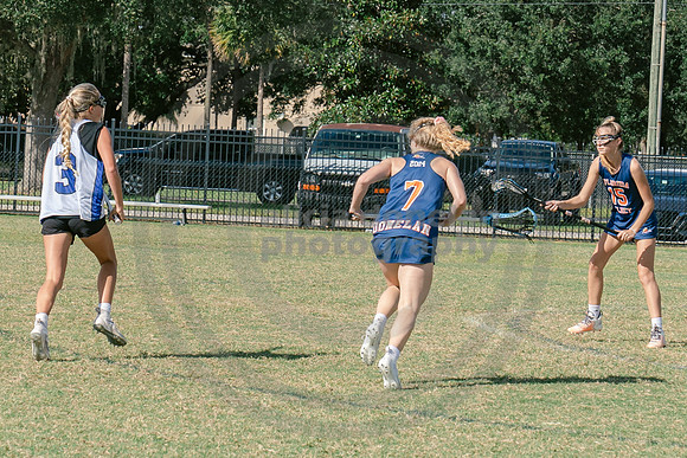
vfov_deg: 7.0
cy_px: 234
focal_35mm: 195
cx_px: 331
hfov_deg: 10.5
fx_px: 3730
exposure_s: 1/1000
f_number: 5.6
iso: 250
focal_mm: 70
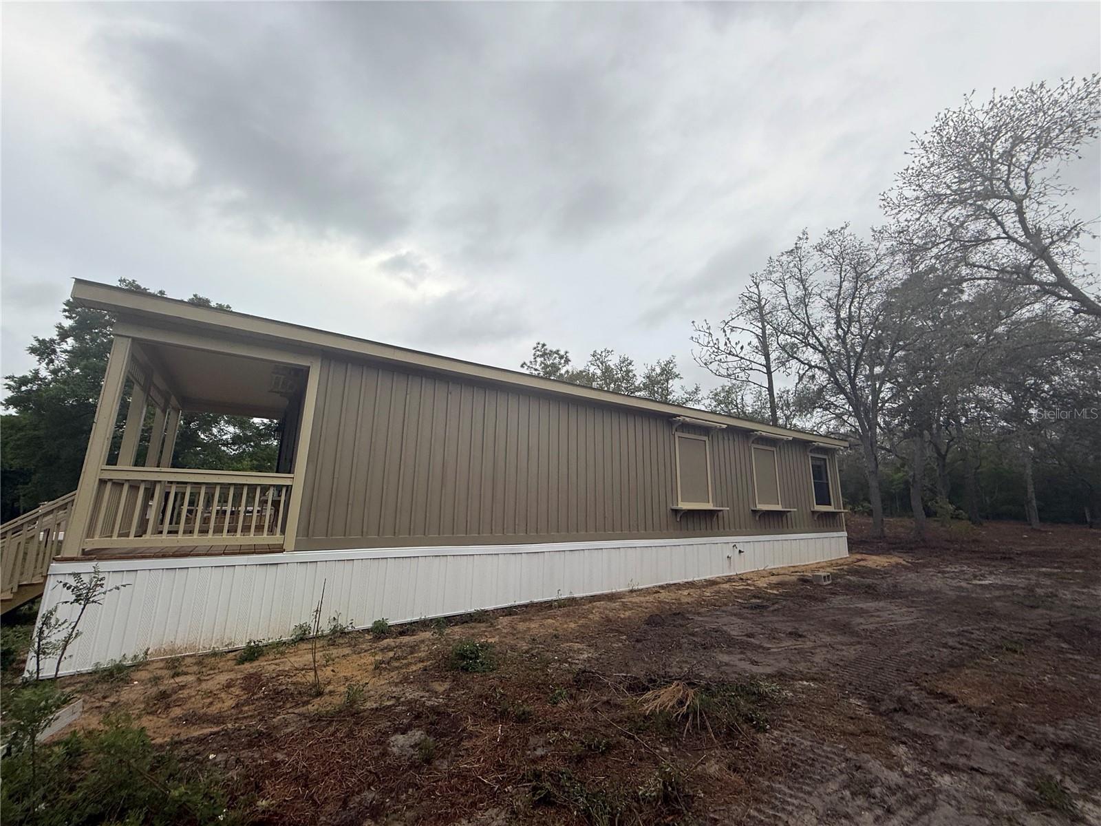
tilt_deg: +12.5
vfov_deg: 85.7
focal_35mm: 14
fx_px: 445
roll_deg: -1.0
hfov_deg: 102.1
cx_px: 550
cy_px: 413
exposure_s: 1/241
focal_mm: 2.22
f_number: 2.2
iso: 50
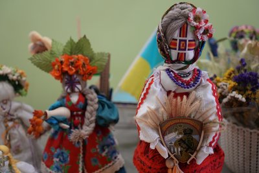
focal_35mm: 48
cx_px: 130
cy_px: 86
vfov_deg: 28.1
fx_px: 345
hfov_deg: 41.1
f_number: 2.8
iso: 1600
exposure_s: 1/160
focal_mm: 48
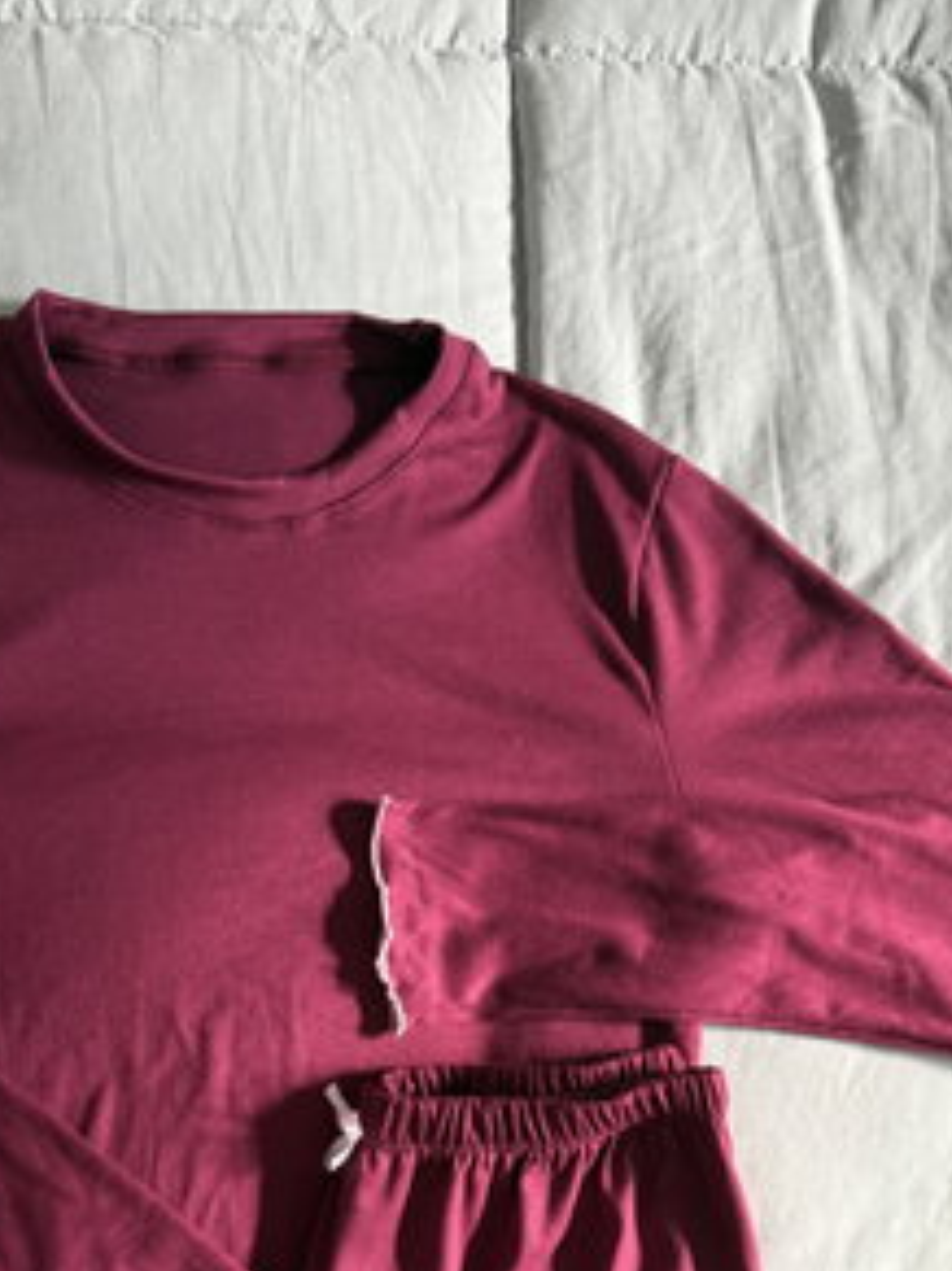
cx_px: 459
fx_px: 1615
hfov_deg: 32.8
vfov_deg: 40.0
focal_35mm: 44
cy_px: 1125
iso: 320
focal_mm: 6.76
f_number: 1.78
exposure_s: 1/60
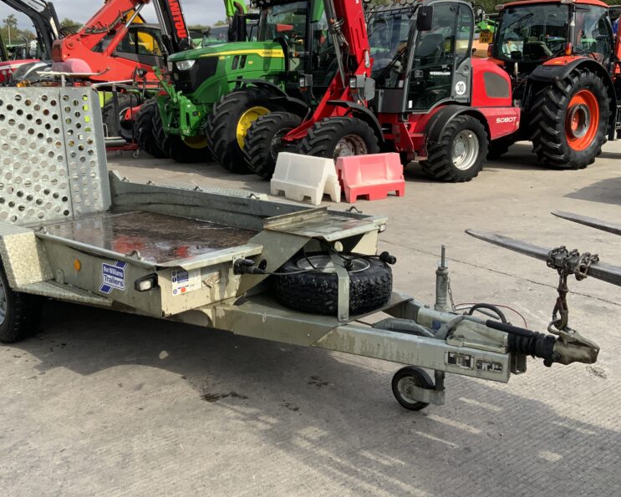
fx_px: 717
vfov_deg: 38.2
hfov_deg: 46.6
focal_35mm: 39
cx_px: 254
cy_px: 216
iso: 16
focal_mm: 3
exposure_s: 1/1279
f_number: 1.8
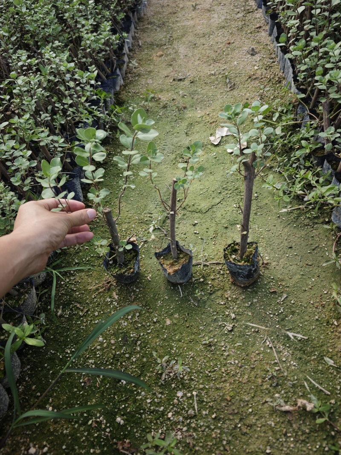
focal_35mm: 23
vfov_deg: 73.9
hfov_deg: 58.9
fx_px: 302
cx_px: 170
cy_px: 228
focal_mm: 6.55
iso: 50
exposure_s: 1/405
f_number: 1.6
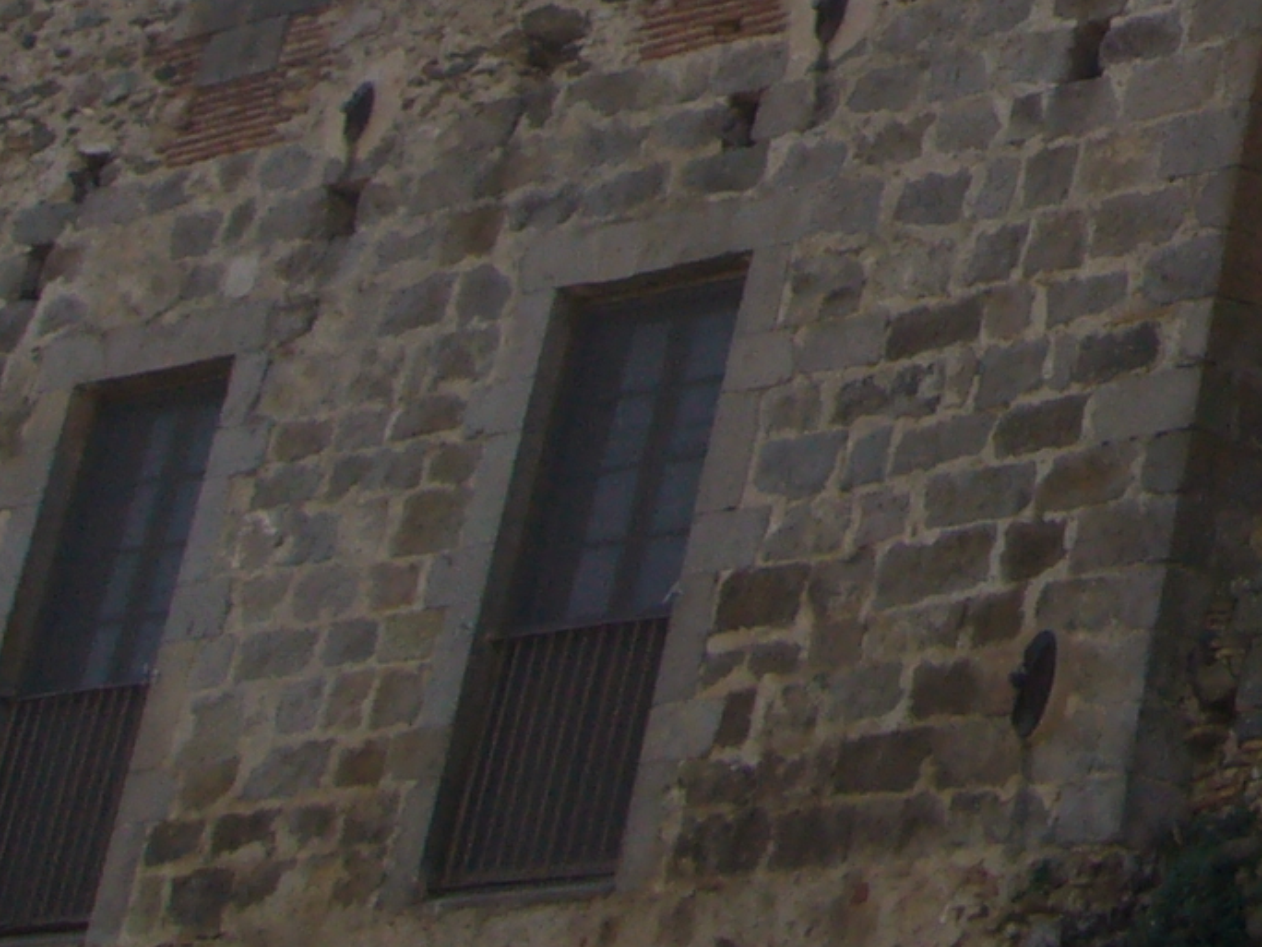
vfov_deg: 10.8
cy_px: -629
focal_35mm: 131
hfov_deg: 13.3
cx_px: 2360
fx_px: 4776
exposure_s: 1/320
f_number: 5.6
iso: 80
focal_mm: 5.8
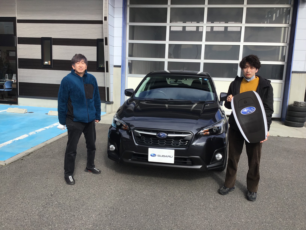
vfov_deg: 45.4
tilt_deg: -7.4
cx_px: 153
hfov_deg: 58.4
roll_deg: -1.7
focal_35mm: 31
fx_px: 274
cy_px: 115
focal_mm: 3.3
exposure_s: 1/715
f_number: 2.4
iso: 25
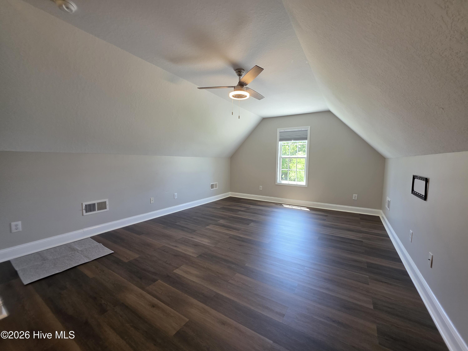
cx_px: 234
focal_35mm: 13
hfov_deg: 106.2
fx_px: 176
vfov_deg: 89.9
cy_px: 176
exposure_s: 1/120
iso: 125
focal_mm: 2.2
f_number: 1.9
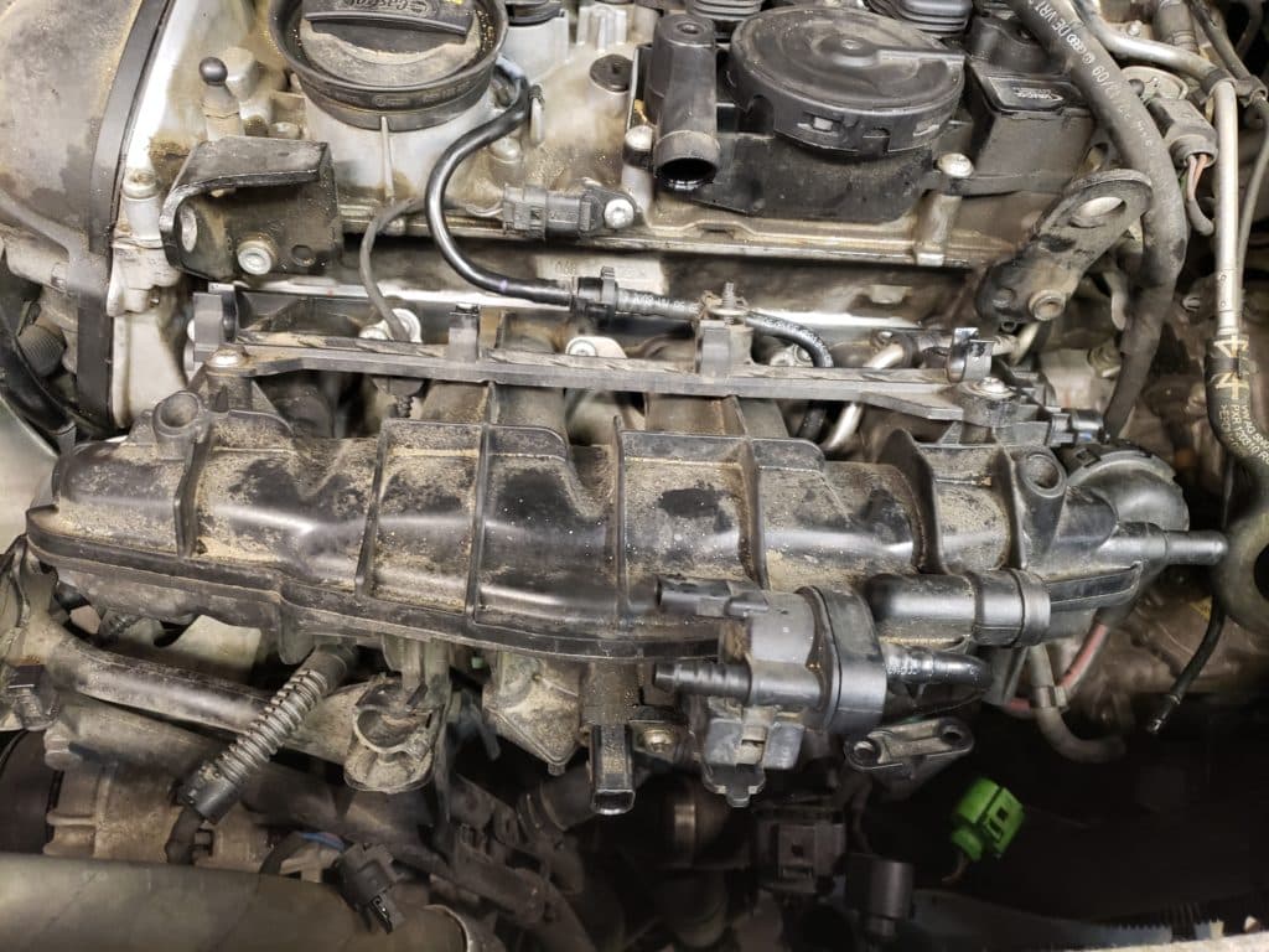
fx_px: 953
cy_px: 476
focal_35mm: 26
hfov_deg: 67.3
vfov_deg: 53.1
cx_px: 634
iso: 250
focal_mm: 4.3
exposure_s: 1/10
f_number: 1.5
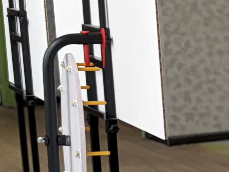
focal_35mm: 154
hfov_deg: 11.8
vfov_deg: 9.5
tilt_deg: -13.3
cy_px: 186
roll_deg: +0.8
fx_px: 1019
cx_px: 415
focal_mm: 5.96
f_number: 1.6
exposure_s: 1/143
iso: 32
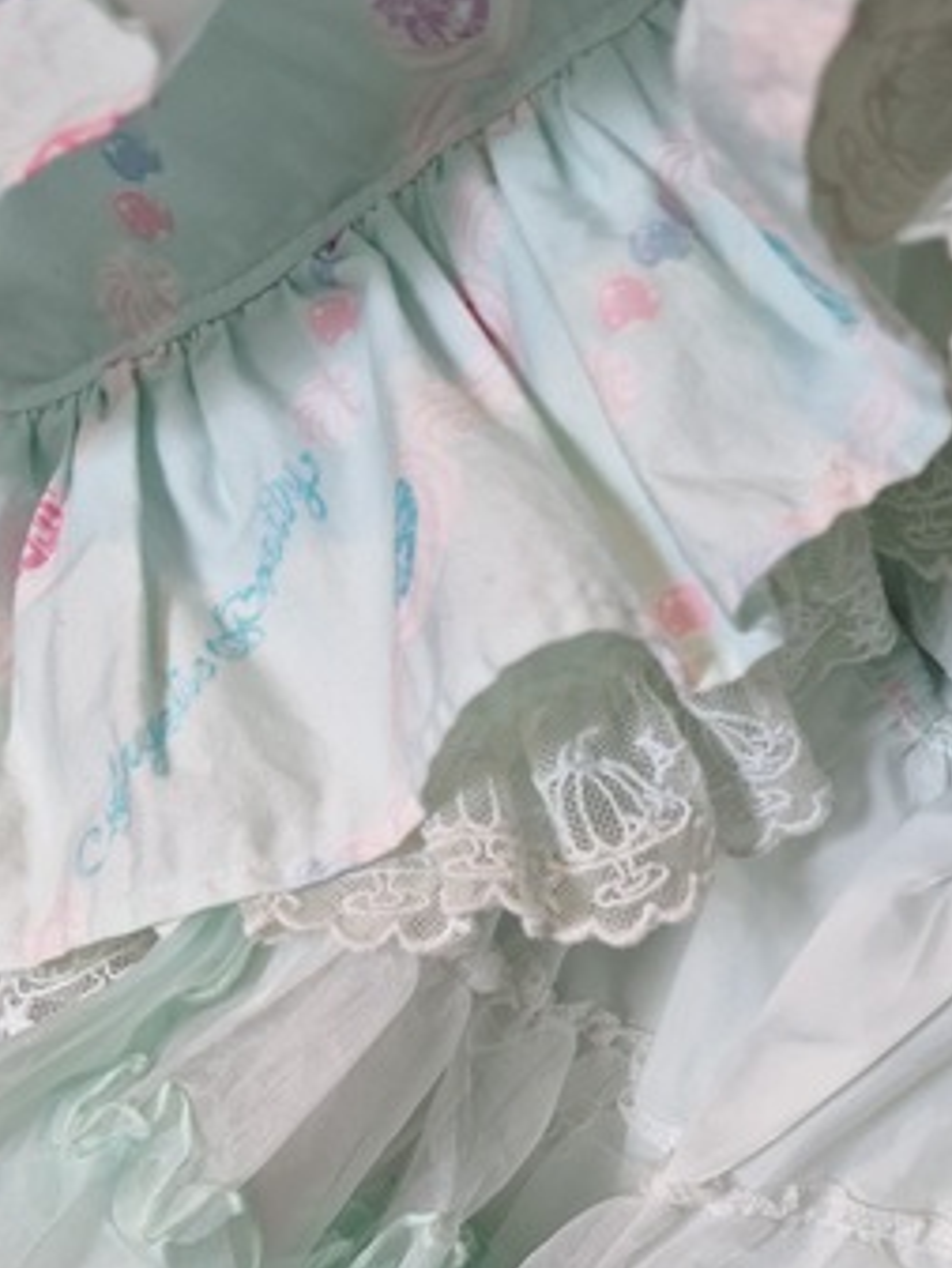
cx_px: 696
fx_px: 1612
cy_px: 991
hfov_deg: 32.4
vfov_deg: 41.3
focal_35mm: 44
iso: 50
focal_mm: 5.4
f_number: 1.8
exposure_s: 1/100
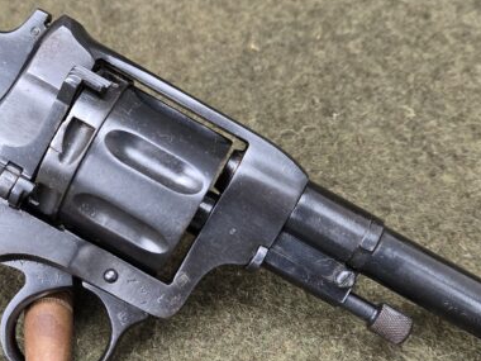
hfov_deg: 30.7
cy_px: 255
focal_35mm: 62
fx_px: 862
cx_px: 120
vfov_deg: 23.5
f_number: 1.8
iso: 320
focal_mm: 5.4
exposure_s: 1/120
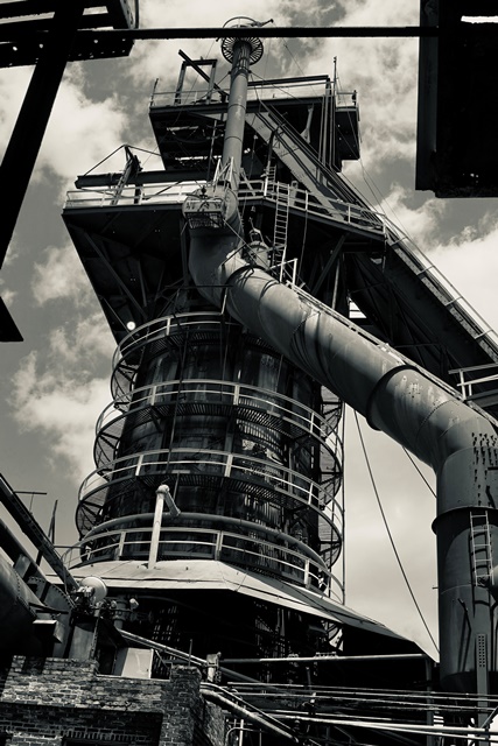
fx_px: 933
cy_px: 373
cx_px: 249
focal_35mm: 45
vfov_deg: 43.6
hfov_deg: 29.9
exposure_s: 1/2000
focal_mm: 30
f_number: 8
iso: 400
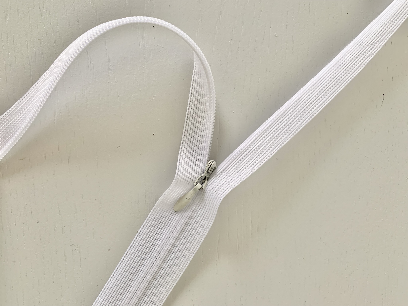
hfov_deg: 67.3
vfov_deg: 53.1
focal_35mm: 26
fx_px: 306
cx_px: 204
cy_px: 153
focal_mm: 4.25
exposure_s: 1/82
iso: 100
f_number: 1.8
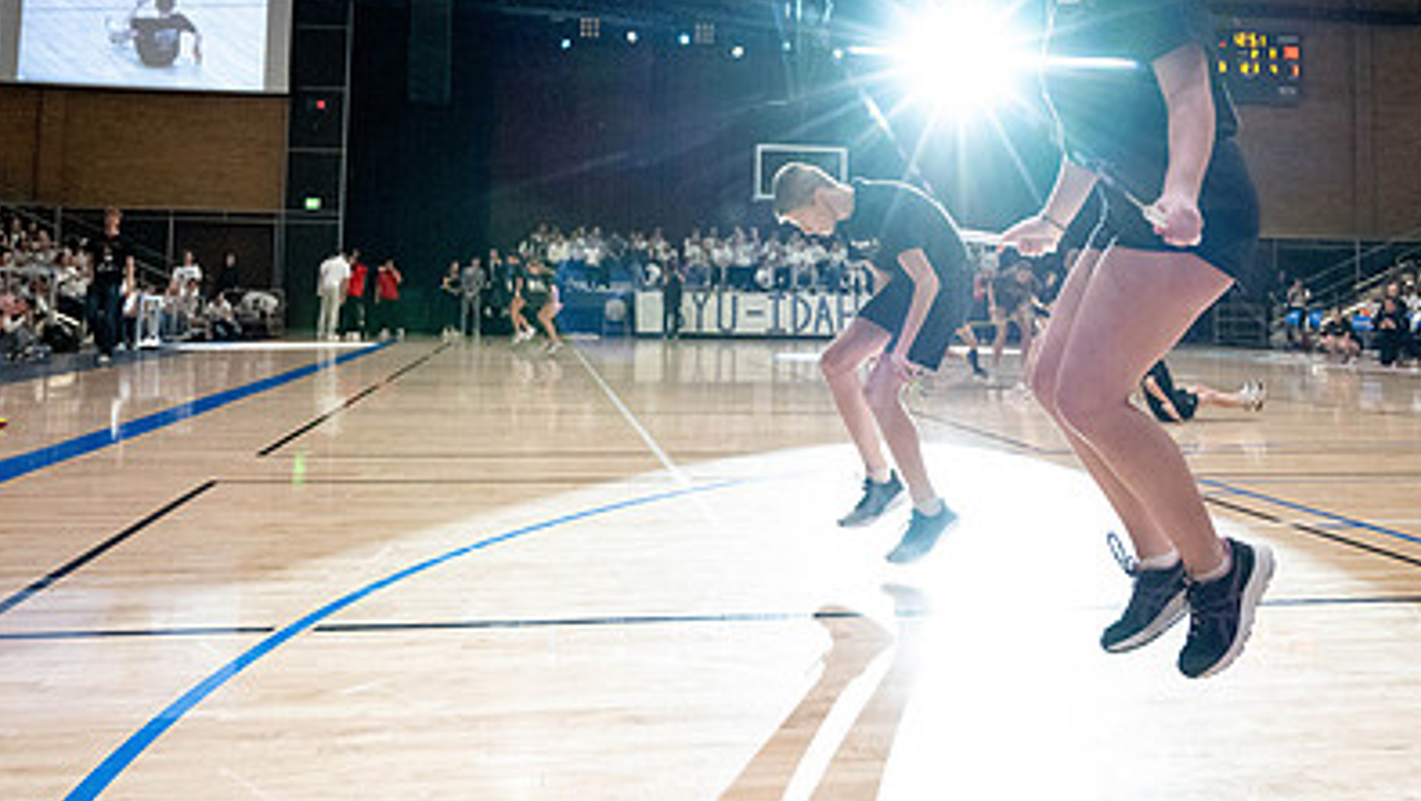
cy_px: 186
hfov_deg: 53.9
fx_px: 1395
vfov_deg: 31.4
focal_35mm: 37
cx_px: 786
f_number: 4
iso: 10000
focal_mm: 24
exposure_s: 1/500
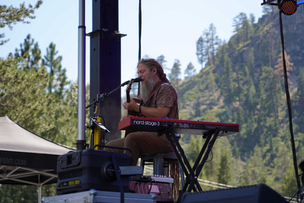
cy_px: 102
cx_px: 152
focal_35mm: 105
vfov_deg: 13.0
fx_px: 887
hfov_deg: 19.5
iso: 100
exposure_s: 1/320
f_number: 4.5
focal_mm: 105
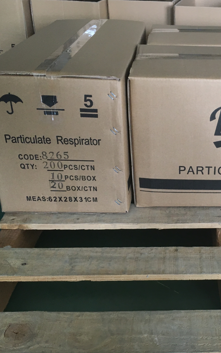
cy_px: 176
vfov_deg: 47.2
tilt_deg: -29.1
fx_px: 405
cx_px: 202
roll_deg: -1.9
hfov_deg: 29.2
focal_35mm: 42
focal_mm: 4.15
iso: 50
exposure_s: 1/33
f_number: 2.2
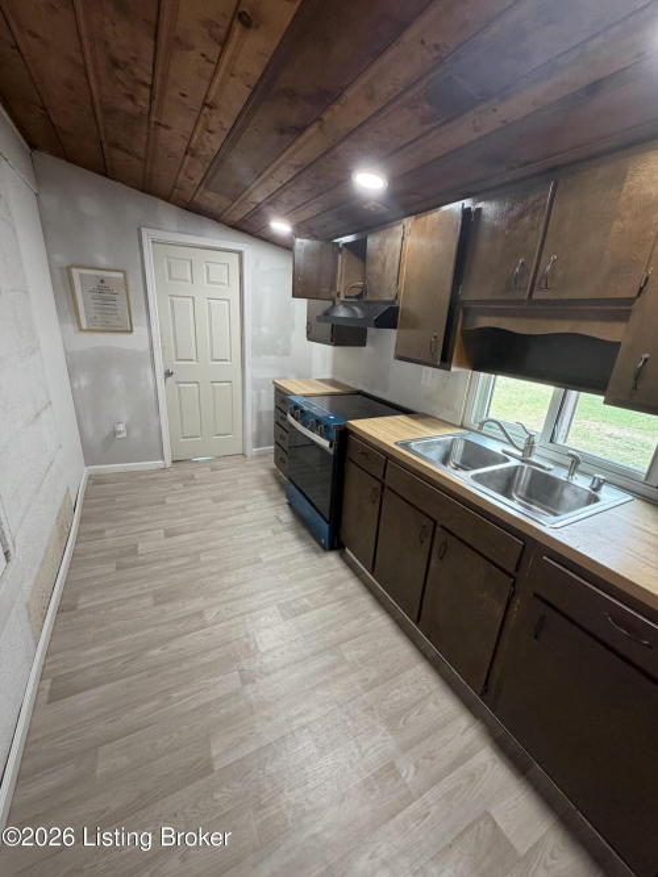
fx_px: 355
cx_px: 329
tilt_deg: -18.4
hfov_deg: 85.7
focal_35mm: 14
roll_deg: -3.3
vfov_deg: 102.1
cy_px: 438
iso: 250
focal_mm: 2.22
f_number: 2.2
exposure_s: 1/60
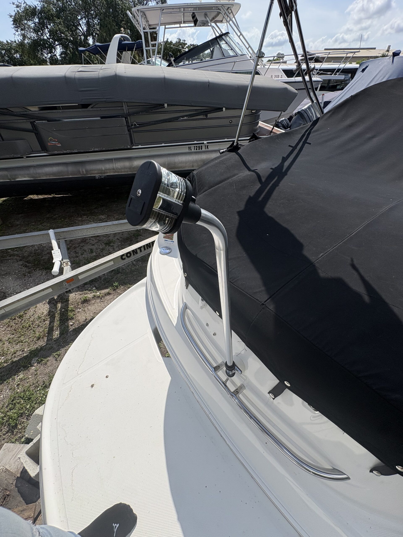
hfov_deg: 85.7
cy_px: 268
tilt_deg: -39.6
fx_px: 217
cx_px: 202
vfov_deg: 102.1
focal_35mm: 14
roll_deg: +0.5
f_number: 2.2
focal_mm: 2.22
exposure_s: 1/2985
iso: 50
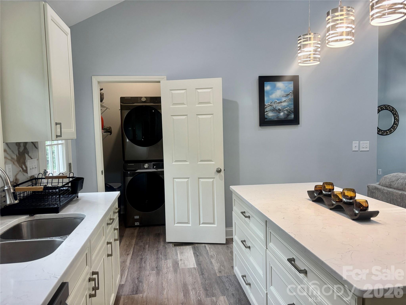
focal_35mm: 26
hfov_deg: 67.3
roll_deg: +1.3
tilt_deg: -5.0
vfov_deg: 53.1
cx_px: 203
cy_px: 152
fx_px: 305
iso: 125
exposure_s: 1/120
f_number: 1.6
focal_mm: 5.96
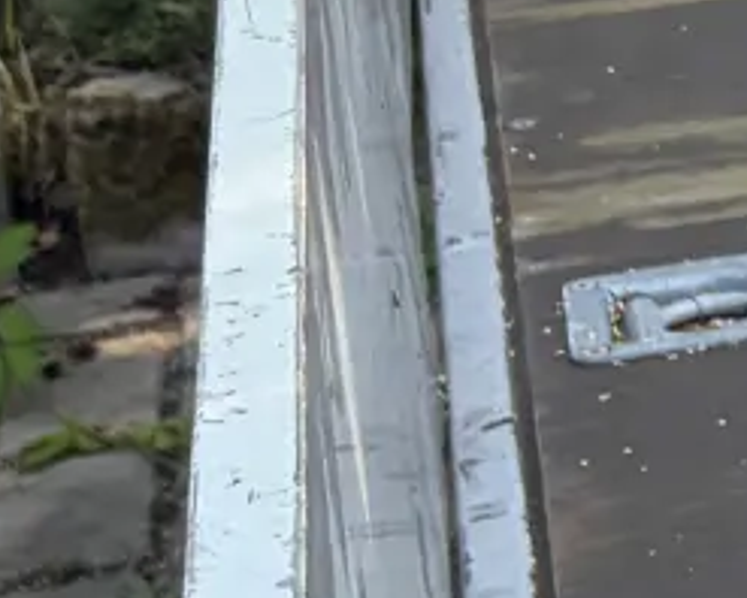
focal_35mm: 197
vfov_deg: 7.8
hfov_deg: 9.0
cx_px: 1712
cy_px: 0
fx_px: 4359
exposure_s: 1/261
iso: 50
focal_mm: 5.96
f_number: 1.6
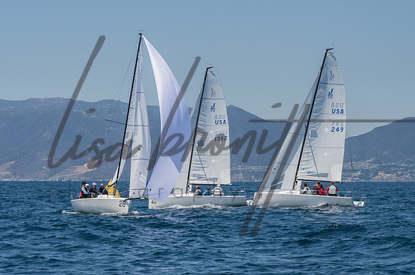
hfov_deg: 12.6
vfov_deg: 8.4
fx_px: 1876
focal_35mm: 163
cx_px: 178
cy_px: 156
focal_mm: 95
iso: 640
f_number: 14
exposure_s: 1/1250
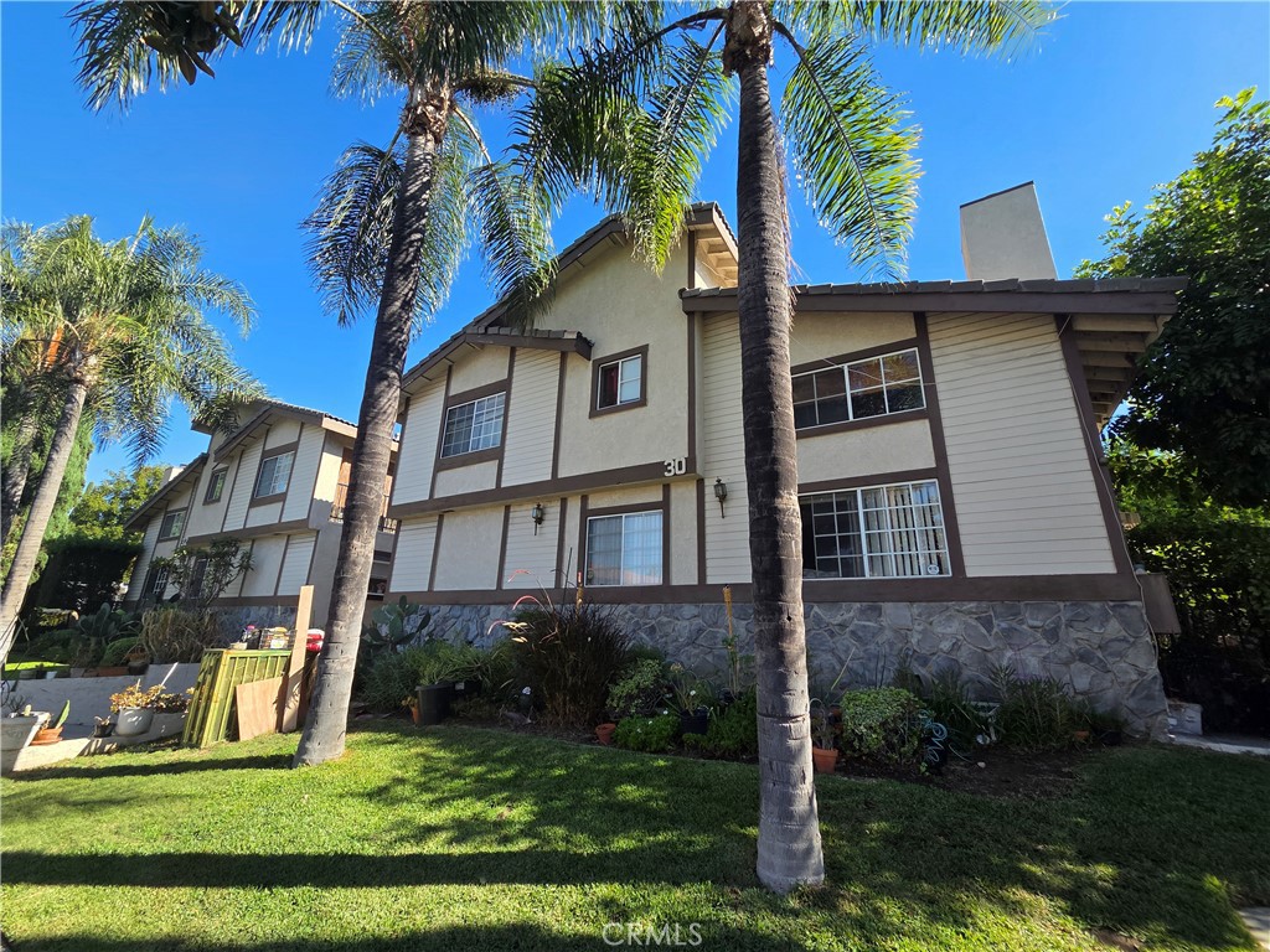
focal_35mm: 13
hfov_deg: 106.2
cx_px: 635
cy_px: 476
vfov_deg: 89.9
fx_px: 477
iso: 50
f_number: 2.2
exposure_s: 1/671
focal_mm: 2.2
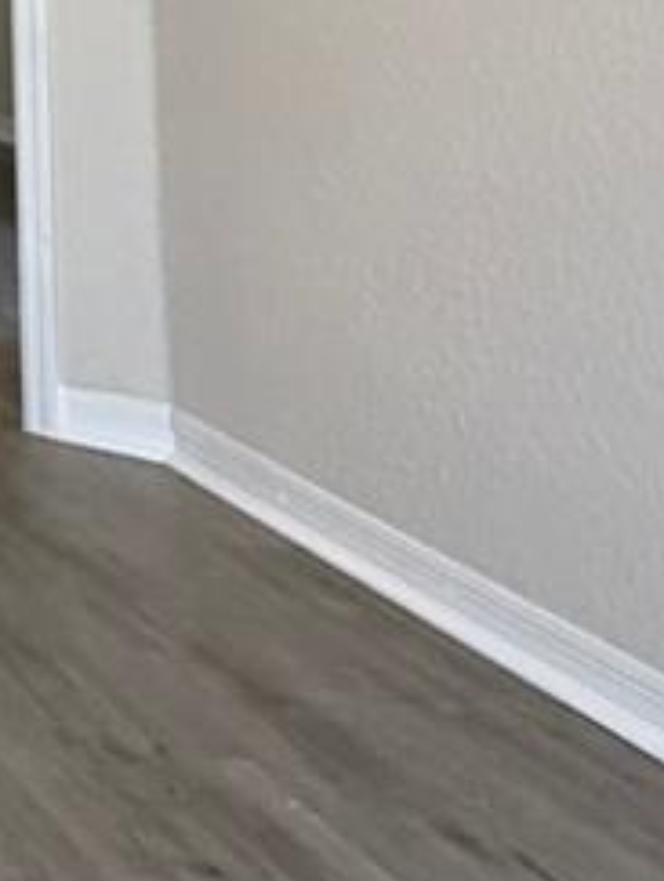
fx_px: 1760
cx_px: -689
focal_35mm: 69
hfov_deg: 16.2
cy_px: -265
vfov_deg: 24.5
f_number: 2.2
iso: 500
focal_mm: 2.22
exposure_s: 1/60
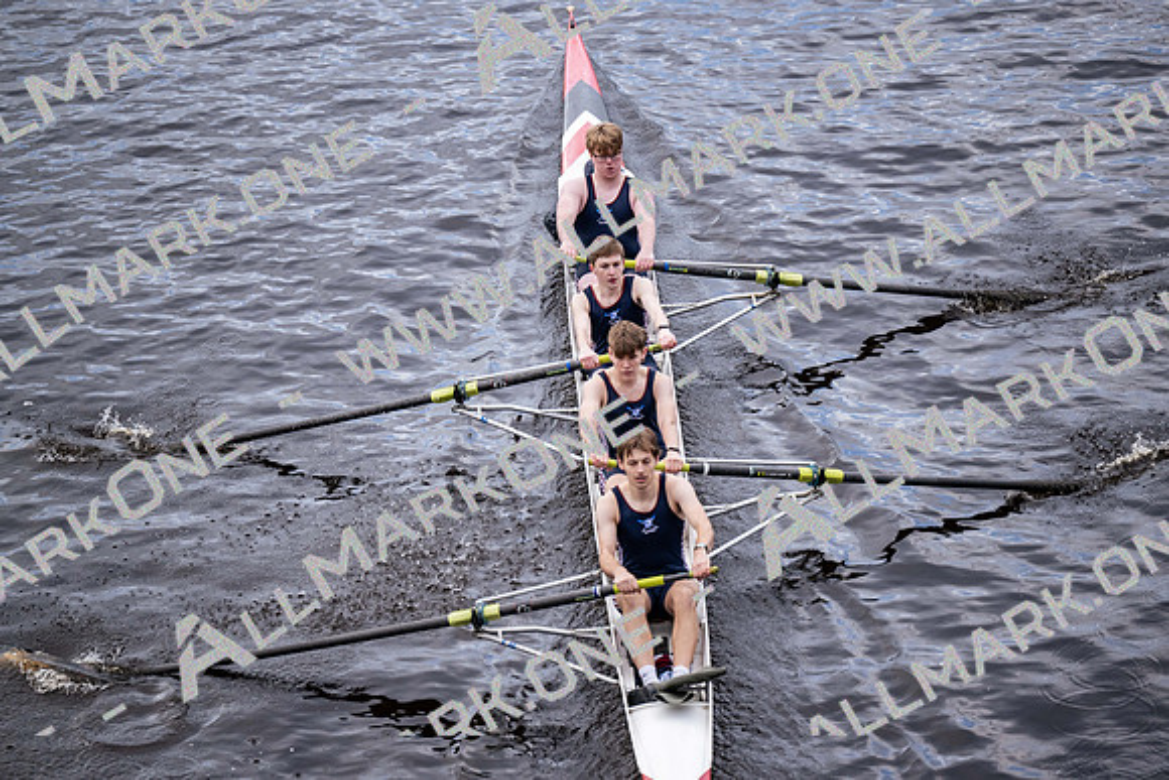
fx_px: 6496
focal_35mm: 200
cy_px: 390
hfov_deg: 10.3
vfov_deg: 6.9
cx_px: 584
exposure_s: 1/2000
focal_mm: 200
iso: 900
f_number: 2.8
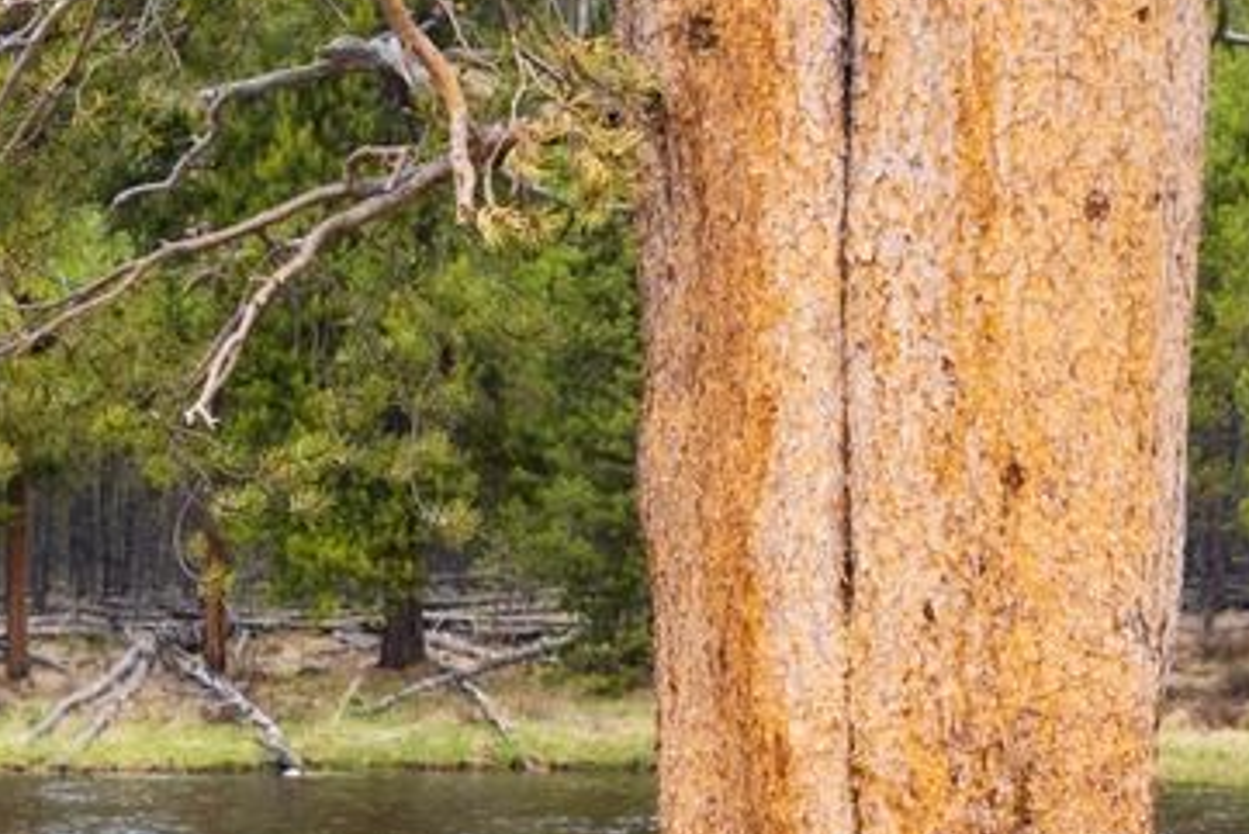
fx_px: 4894
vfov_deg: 9.1
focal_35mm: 141
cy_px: 1727
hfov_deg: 12.6
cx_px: -1299
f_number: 6.3
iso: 100
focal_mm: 24
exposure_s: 1/60
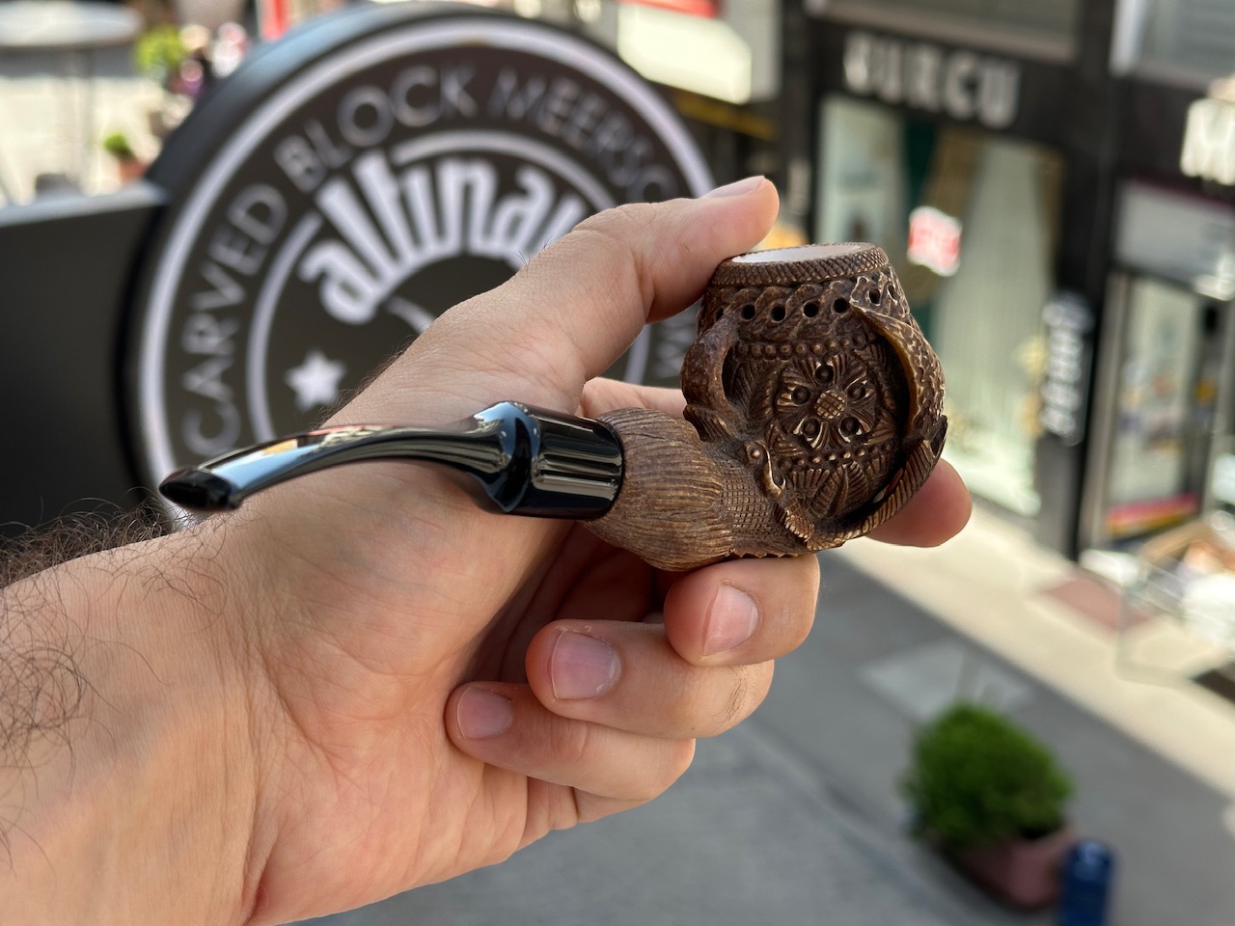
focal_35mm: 48
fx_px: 1713
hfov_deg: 39.7
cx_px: 618
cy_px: 463
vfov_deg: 30.3
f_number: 1.78
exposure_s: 1/887
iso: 64
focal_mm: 6.86
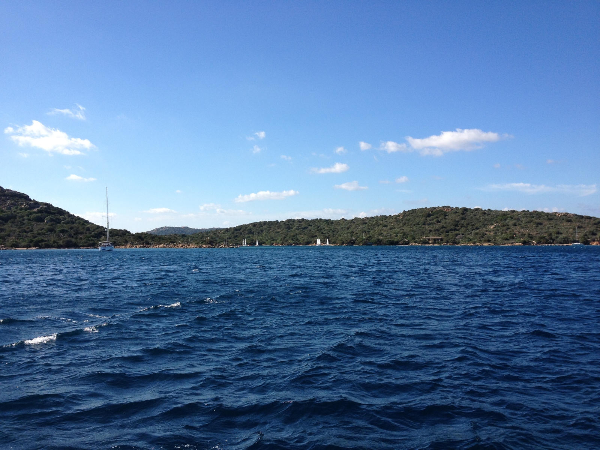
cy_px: 225
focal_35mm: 35
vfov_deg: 40.7
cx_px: 300
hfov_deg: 52.6
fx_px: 607
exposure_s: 1/1623
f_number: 2.4
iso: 64
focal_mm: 4.28
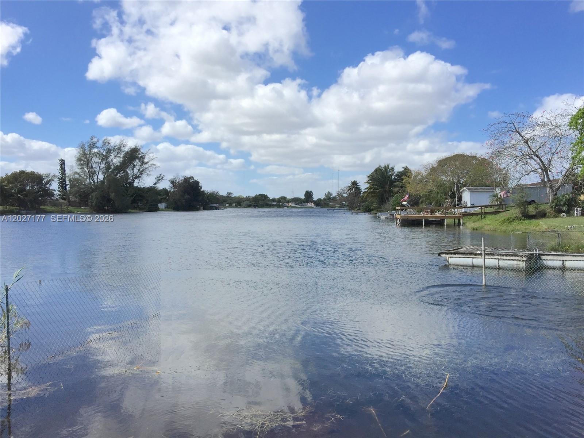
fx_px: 489
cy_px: 219
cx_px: 292
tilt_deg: -1.0
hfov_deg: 61.7
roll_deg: -1.2
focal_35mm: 29
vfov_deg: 48.2
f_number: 2.2
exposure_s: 1/2825
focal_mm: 4.15
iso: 32
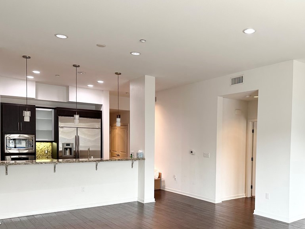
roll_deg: -1.2
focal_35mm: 32
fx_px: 282
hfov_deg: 56.2
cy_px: 149
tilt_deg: -3.5
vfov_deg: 43.7
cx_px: 190
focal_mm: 6.86
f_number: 1.78
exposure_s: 1/120
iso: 125
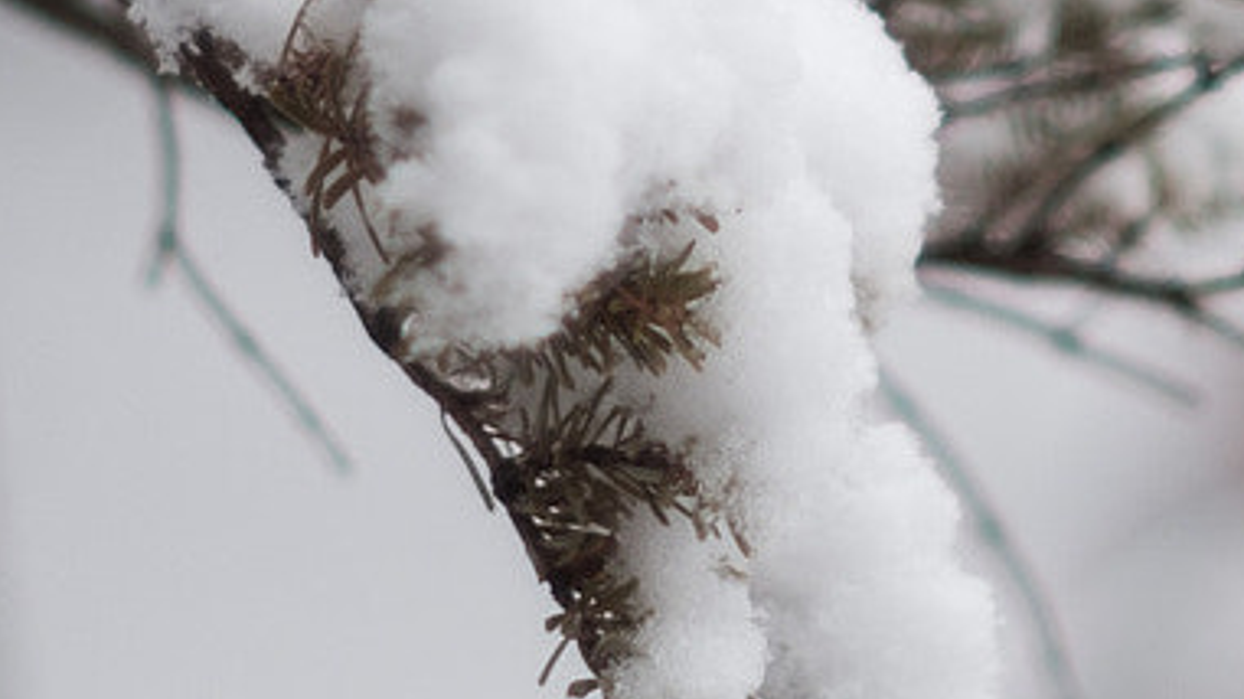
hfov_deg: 12.8
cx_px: 1058
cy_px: -536
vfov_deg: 7.1
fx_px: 5507
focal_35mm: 167
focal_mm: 25
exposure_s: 1/450
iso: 200
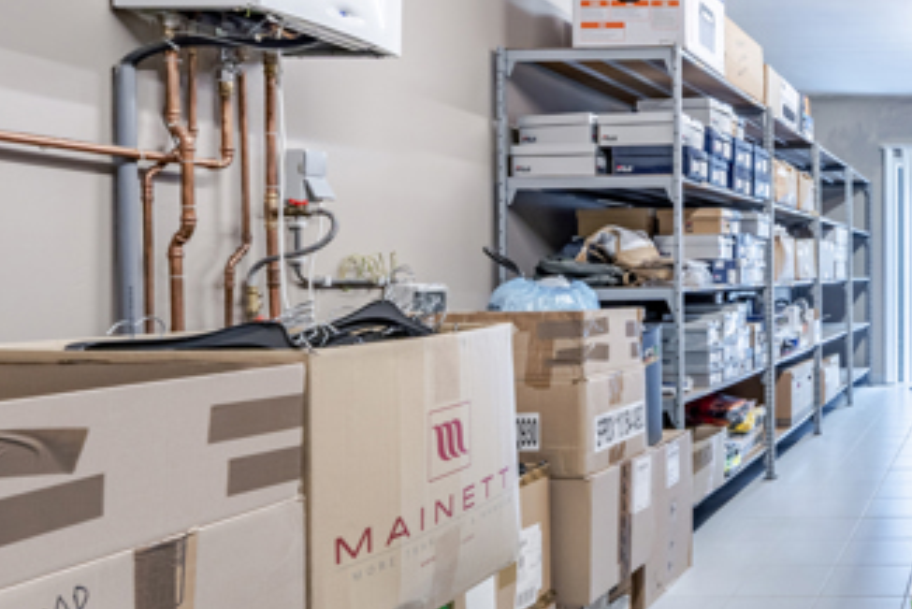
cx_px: 993
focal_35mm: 31
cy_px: 289
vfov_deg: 42.4
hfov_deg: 45.7
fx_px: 786
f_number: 11
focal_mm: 14
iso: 250
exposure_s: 1/8
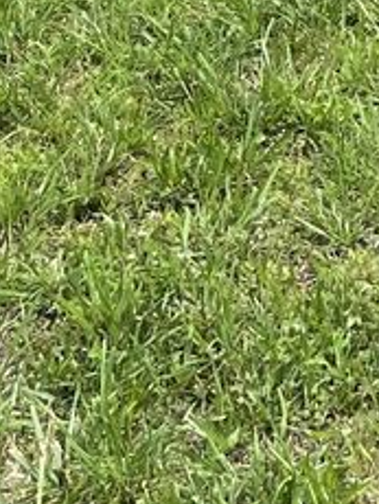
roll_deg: -1.9
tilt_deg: -3.8
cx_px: 364
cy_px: -772
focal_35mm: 154
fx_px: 2244
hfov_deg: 9.6
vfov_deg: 10.6
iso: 32
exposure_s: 1/2053
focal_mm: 4.2
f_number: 1.6
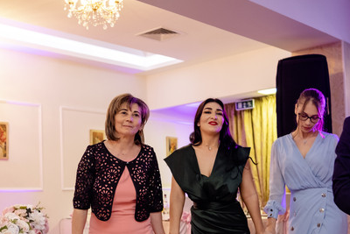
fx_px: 545
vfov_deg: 24.0
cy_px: 165
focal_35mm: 56
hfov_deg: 35.6
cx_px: 153
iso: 800
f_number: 2
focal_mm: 23
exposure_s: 1/160
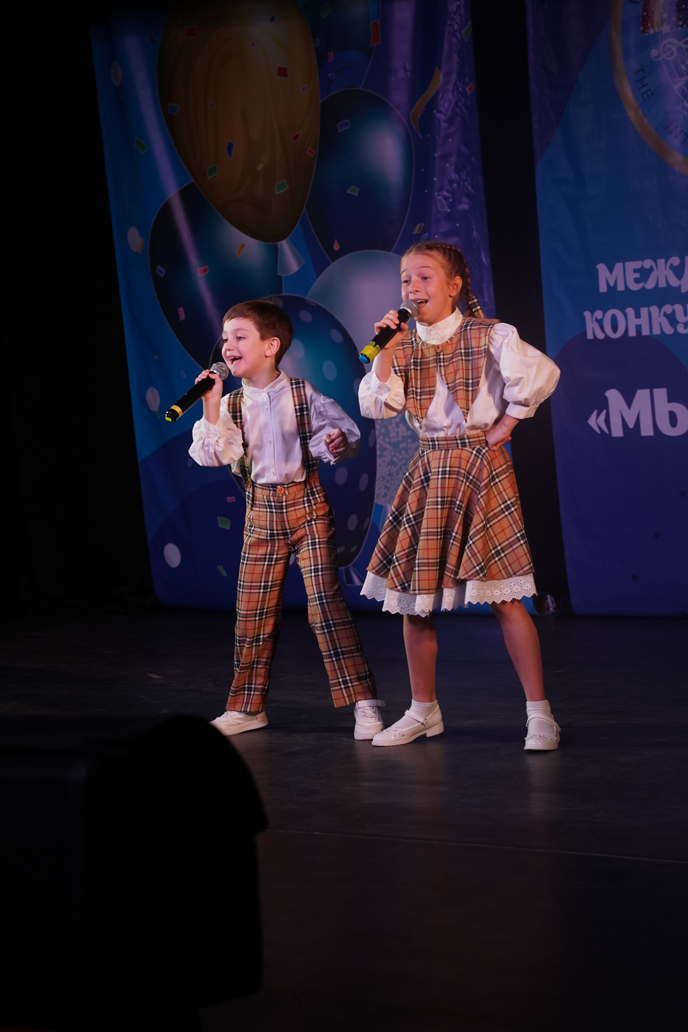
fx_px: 2666
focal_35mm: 93
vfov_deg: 21.9
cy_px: 516
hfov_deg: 14.7
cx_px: 344
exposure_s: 1/400
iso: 2000
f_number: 4.5
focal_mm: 93
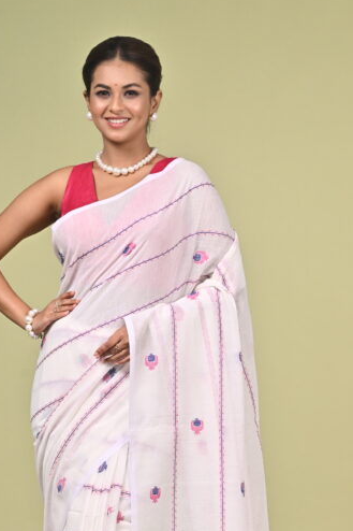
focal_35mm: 155
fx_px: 2281
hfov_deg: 8.8
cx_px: 103
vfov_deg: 13.2
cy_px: 416
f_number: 8
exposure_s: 1/160
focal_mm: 85
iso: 400
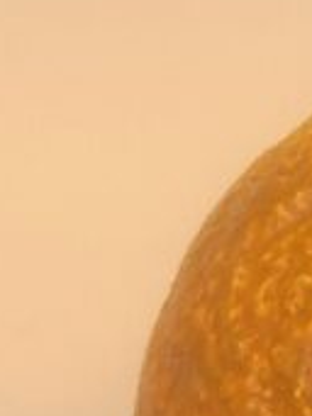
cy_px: 445
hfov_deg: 8.3
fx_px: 2021
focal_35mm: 168
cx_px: 648
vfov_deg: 11.6
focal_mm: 3.99
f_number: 1.8
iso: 25
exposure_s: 1/121
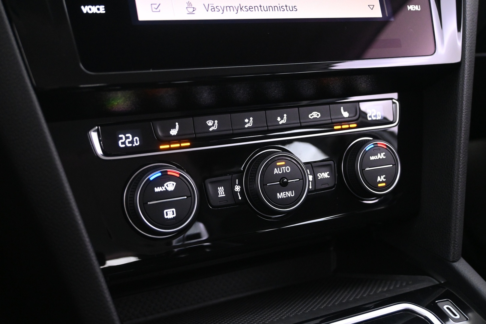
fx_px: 557
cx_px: 243
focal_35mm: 41
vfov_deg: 32.4
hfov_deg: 47.2
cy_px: 162
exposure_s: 1/13
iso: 3200
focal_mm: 27.5
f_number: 4.5
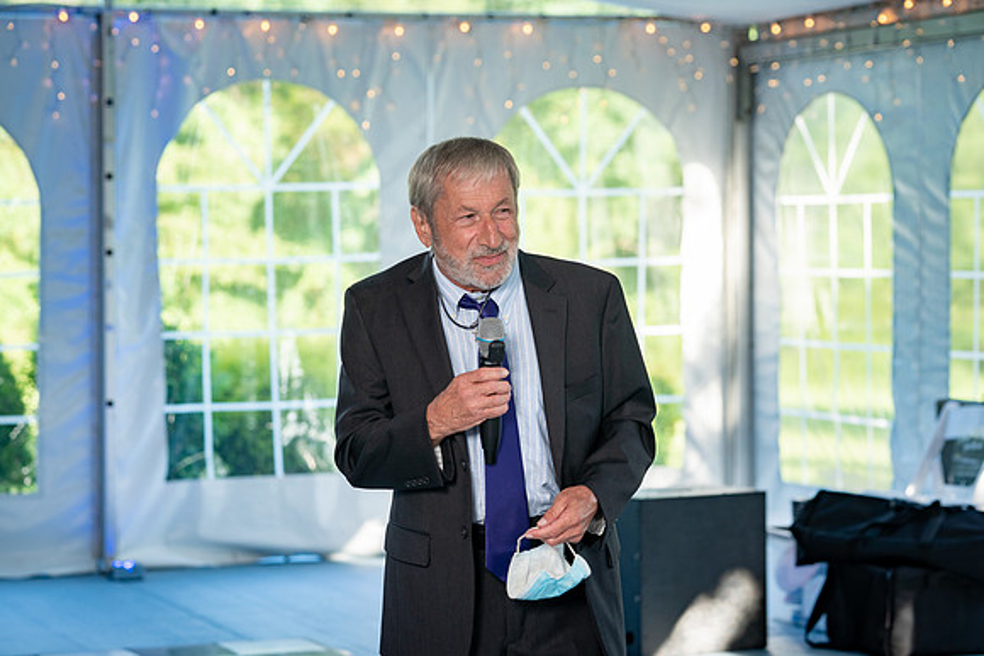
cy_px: 328
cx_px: 492
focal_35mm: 93
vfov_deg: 14.8
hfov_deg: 22.0
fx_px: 2536
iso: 320
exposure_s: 1/200
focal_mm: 89
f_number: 4
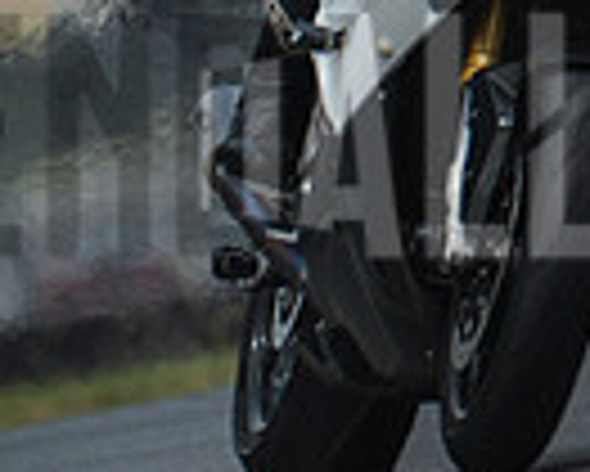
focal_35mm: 2497
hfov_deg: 0.8
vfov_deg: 0.6
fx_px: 43634
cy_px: 142
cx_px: 752
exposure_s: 1/2000
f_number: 5.6
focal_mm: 400
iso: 1000
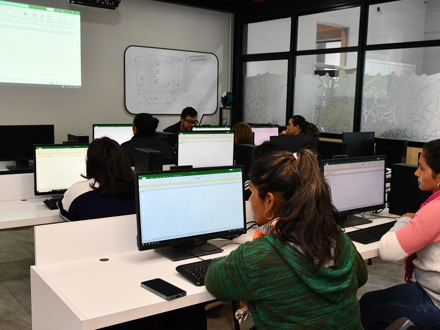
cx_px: 241
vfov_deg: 36.0
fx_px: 509
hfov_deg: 46.7
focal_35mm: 40
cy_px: 169
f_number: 8
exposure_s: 1/60
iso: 1600
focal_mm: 24
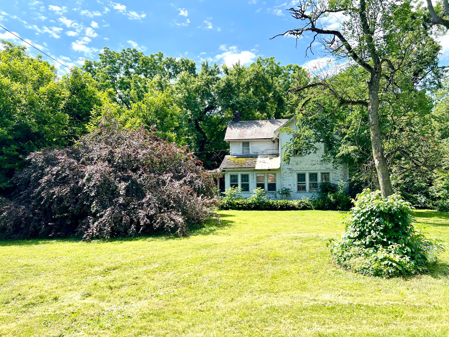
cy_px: 168
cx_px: 224
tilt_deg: +2.8
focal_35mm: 26
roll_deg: +0.3
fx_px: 337
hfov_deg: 67.3
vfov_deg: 53.1
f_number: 1.5
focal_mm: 5.7
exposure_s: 1/2165
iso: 50
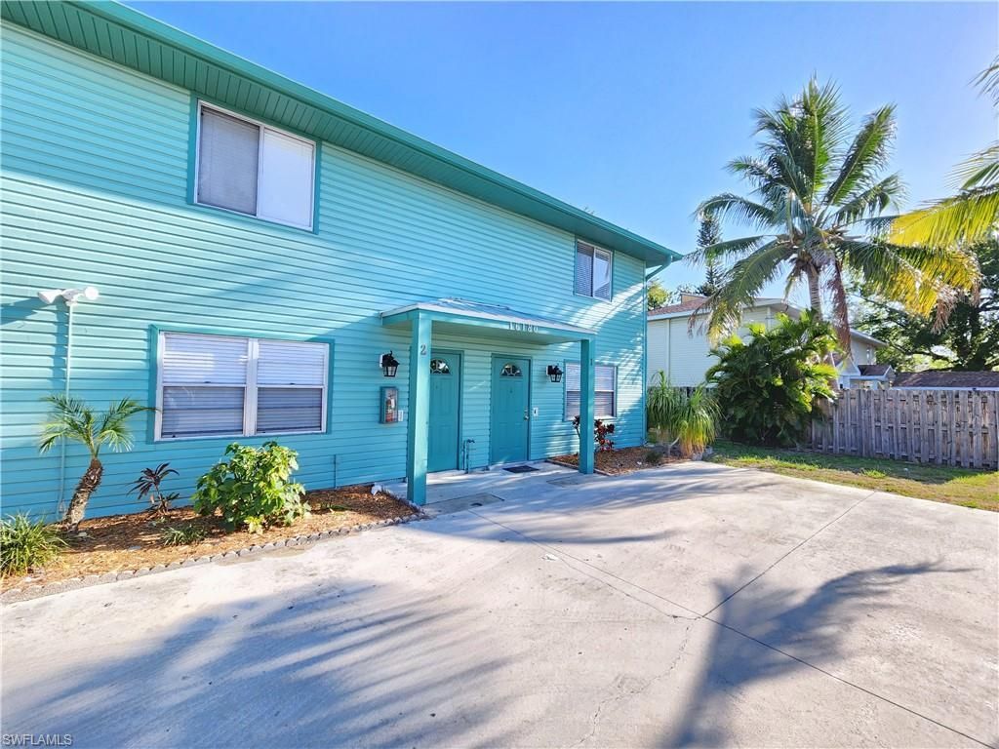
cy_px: 374
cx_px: 500
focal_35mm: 13
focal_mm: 2.2
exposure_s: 1/349
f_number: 2.2
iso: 50
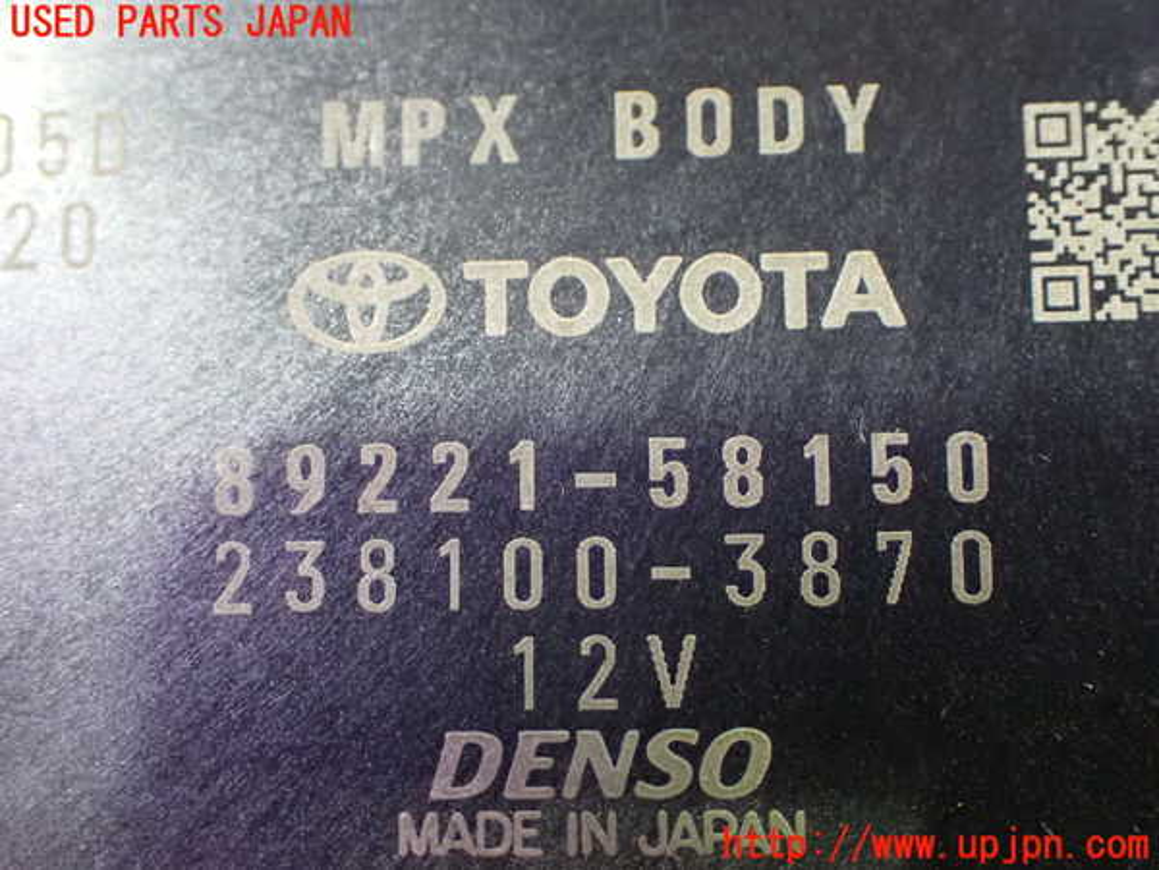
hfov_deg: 40.4
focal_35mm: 47
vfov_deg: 30.9
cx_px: 580
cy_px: 435
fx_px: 1574
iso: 1600
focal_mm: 8.4
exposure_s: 1/25
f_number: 3.1
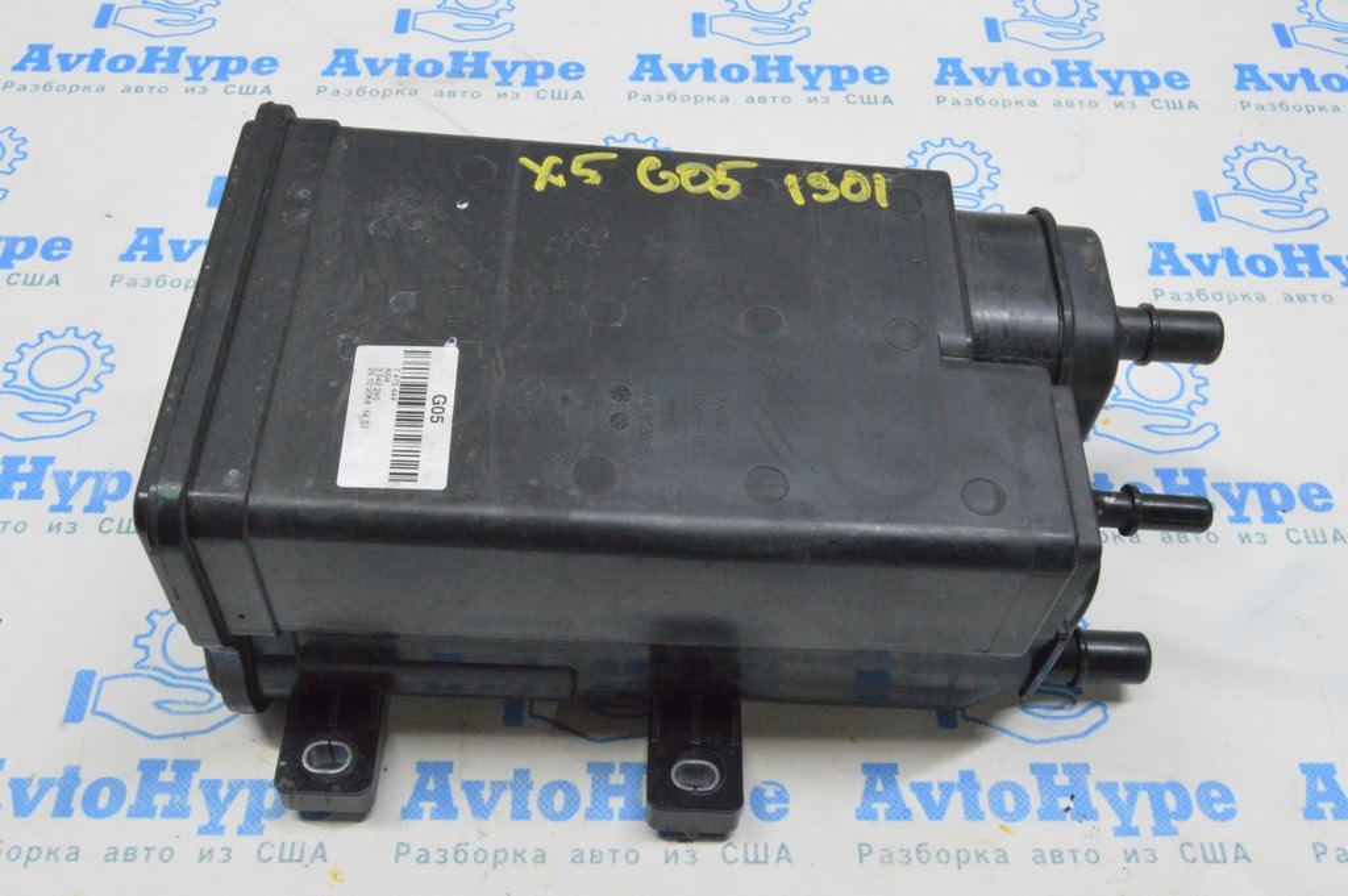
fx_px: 1347
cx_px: 674
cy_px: 448
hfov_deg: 53.2
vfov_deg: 36.8
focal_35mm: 36
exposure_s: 1/20
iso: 6400
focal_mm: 24
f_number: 20
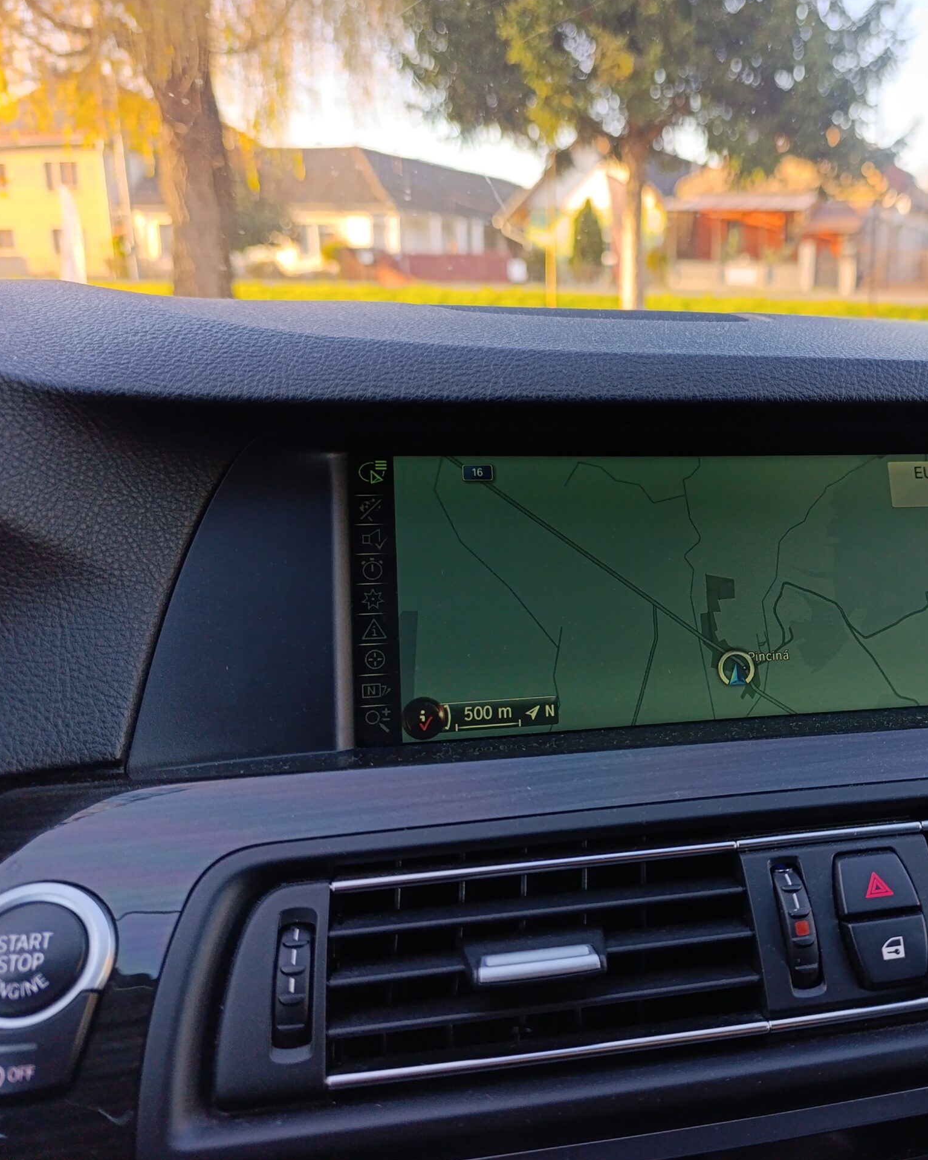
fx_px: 1030
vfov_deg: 58.8
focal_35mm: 30
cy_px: 579
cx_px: 702
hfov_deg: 46.6
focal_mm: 6.14
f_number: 1.6
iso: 125
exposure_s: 1/100
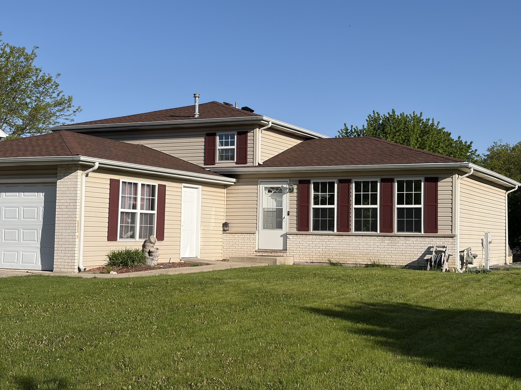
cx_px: 260
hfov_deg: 36.8
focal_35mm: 52
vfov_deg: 28.0
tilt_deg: +4.3
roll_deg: -0.6
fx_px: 783
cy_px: 195
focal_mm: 5.96
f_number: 1.6
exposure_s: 1/4329
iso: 40
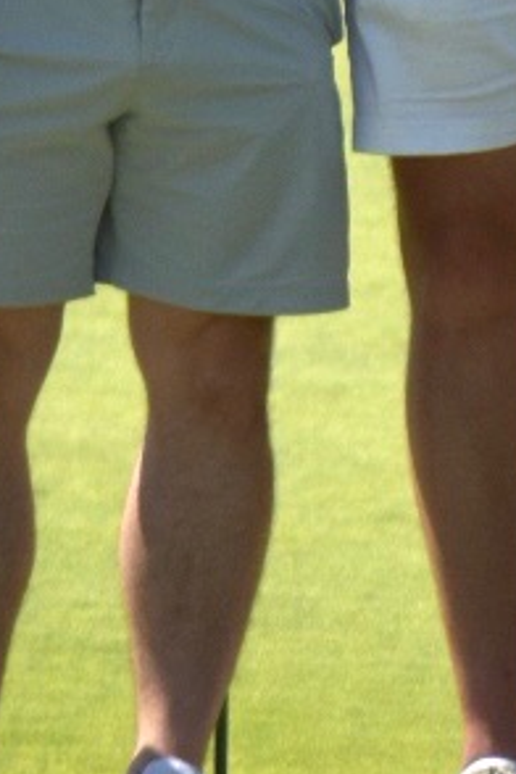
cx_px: 287
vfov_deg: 1.3
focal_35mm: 1531
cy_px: -584
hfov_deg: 0.9
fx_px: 32909
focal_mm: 185
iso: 200
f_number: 5.6
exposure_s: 1/3200
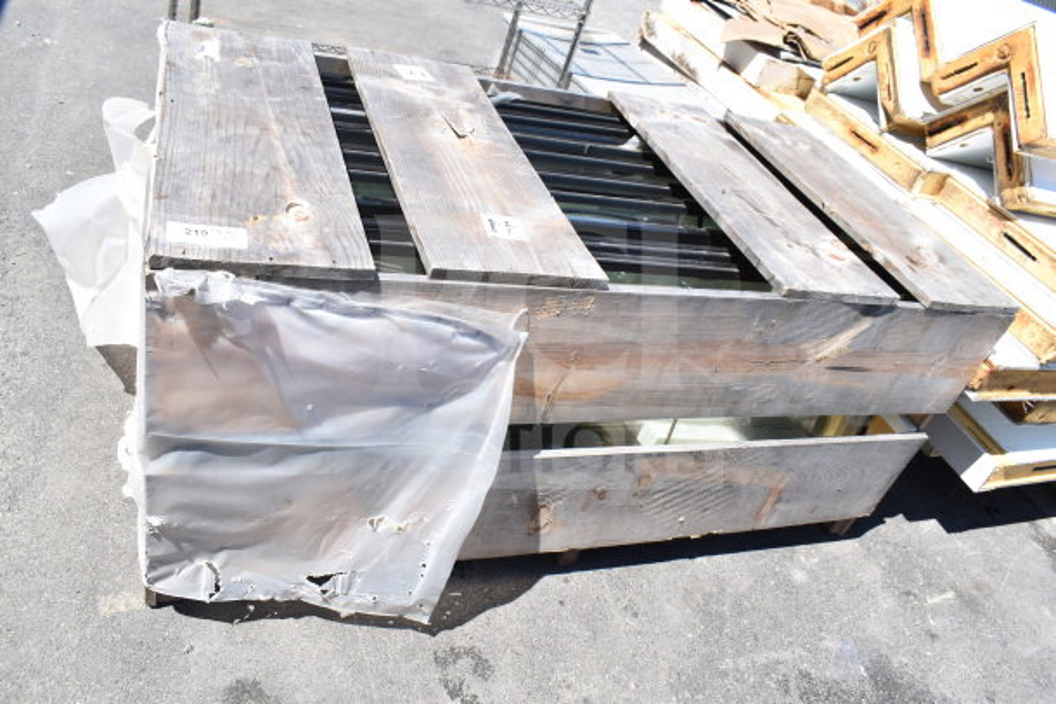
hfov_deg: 67.4
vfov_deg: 48.0
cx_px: 528
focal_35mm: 27
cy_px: 352
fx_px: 792
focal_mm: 18
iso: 200
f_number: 8
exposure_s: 1/250
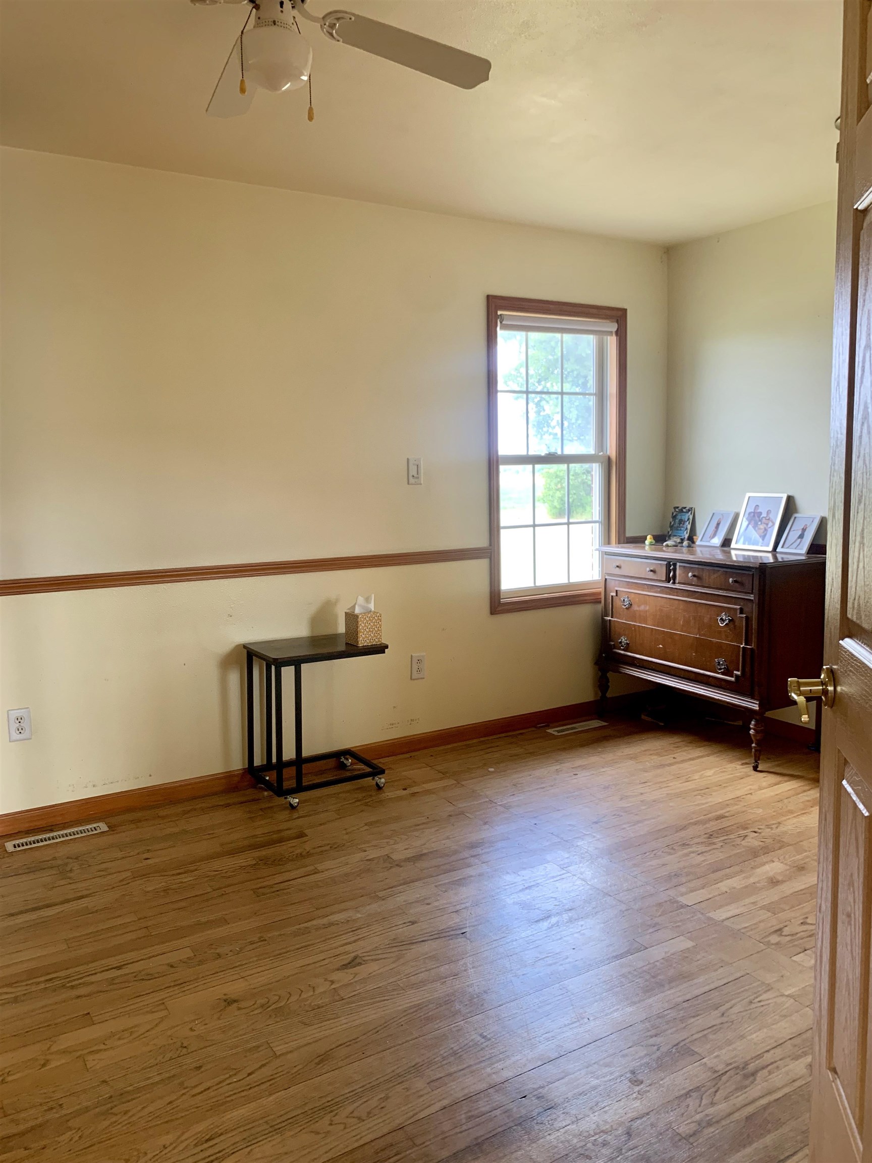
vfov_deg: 67.3
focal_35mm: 26
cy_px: 582
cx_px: 436
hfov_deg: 53.1
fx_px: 873
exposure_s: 1/60
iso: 80
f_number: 1.8
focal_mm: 4.25
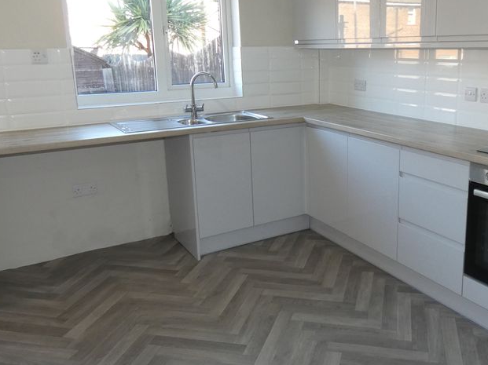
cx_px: 343
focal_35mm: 33
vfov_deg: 42.8
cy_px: 153
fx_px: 465
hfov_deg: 53.7
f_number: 2.8
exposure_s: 1/60
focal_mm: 3.6
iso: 200
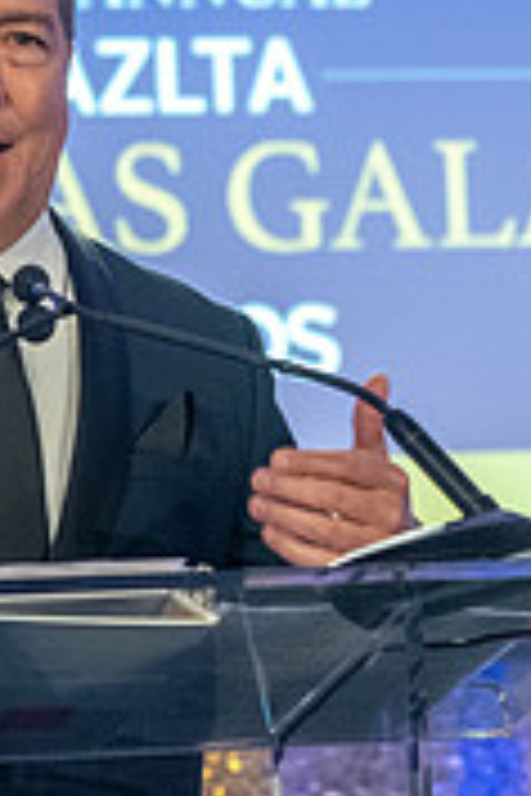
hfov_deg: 5.6
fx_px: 5442
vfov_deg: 8.3
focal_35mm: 246
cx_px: 153
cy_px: 67
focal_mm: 97
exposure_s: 1/160
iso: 6400
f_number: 5.6
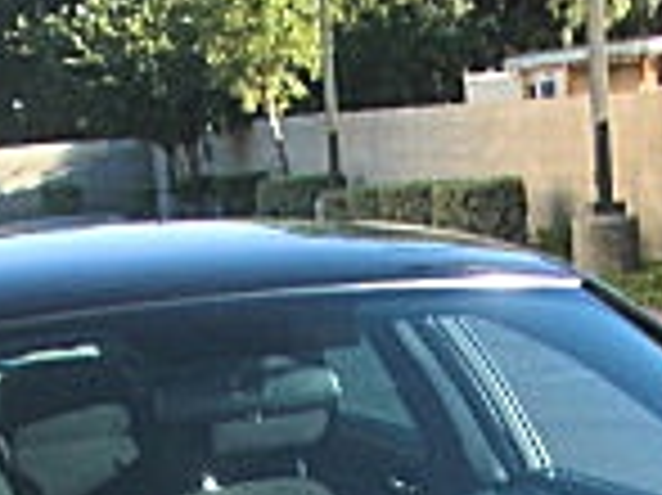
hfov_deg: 12.6
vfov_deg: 8.8
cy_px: 1071
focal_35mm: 157
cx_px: 504
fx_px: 3000
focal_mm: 6.3
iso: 50
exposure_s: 1/160
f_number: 2.8
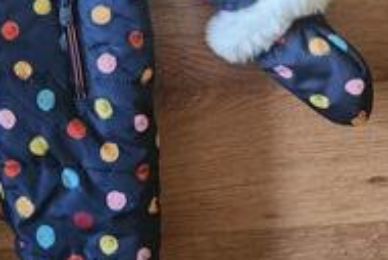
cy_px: -66
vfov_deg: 20.0
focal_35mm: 63
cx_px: 11
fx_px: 679
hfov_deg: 30.0
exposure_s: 1/101
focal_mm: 5.4
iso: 800
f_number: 1.8
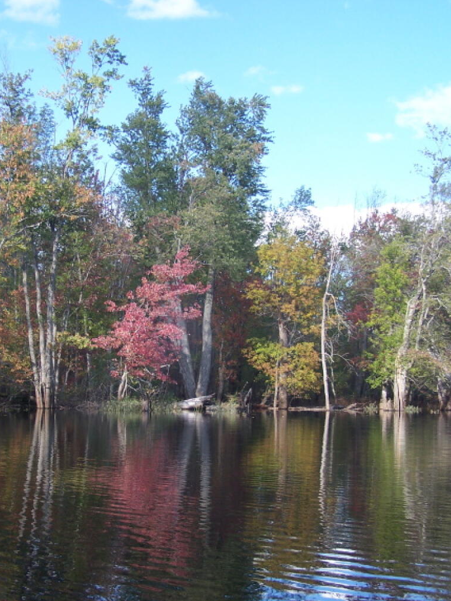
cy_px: 341
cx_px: 177
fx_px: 886
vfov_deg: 37.4
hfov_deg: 28.5
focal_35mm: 51
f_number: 2.8
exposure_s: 1/400
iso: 80
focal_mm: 6.3
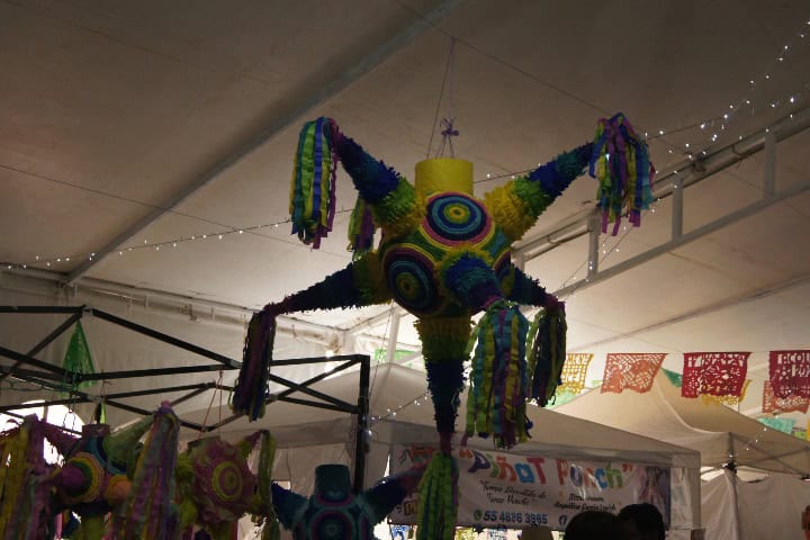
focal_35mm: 42
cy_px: 270
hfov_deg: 46.4
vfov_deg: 31.9
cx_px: 405
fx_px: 945
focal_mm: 28
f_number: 5.6
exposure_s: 1/160
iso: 800
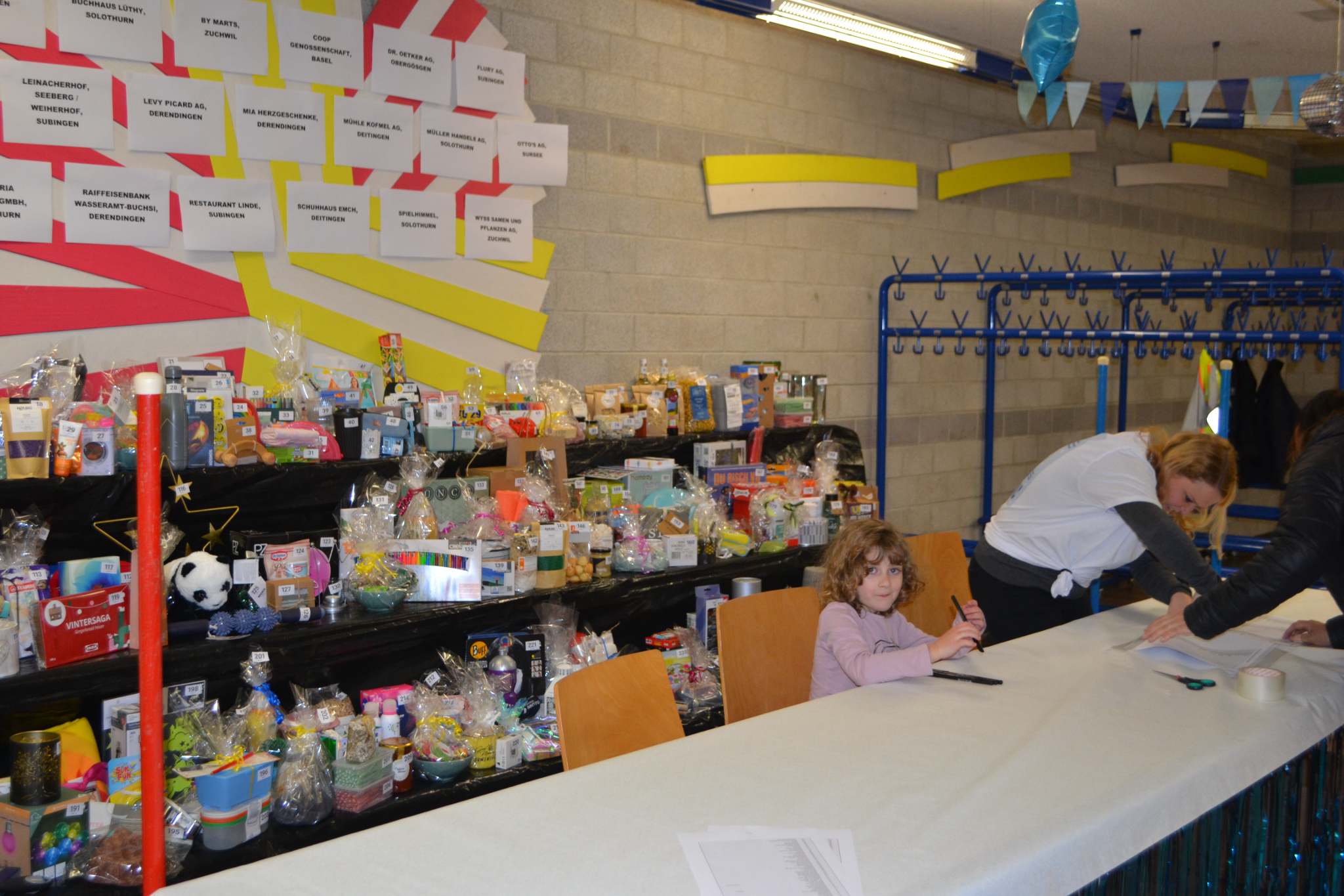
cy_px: 448
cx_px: 672
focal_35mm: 36
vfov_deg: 36.9
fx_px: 1344
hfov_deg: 53.1
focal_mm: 24
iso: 800
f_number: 4
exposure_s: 1/60
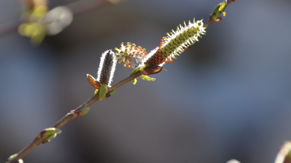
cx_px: 112
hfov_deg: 3.6
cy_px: 106
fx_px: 4645
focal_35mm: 602
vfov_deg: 2.0
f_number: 6.3
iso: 250
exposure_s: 1/500
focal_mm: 250
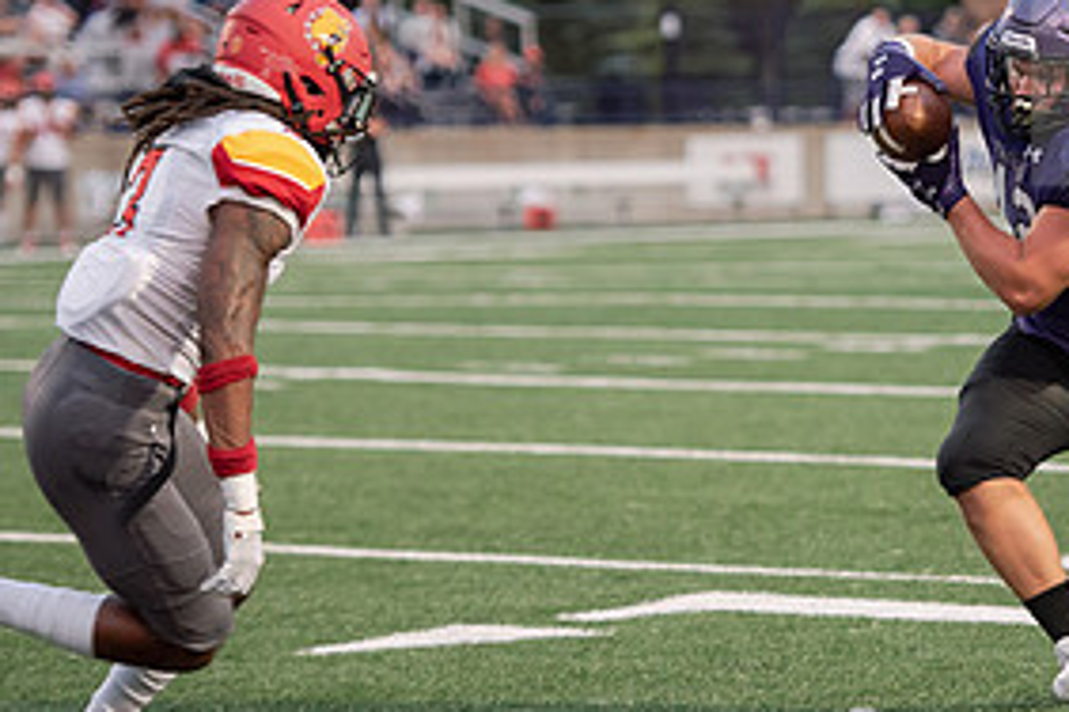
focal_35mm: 251
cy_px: 328
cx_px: 917
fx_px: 7453
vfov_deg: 5.5
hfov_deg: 8.2
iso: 2000
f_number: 2.8
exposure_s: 1/800
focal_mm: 122
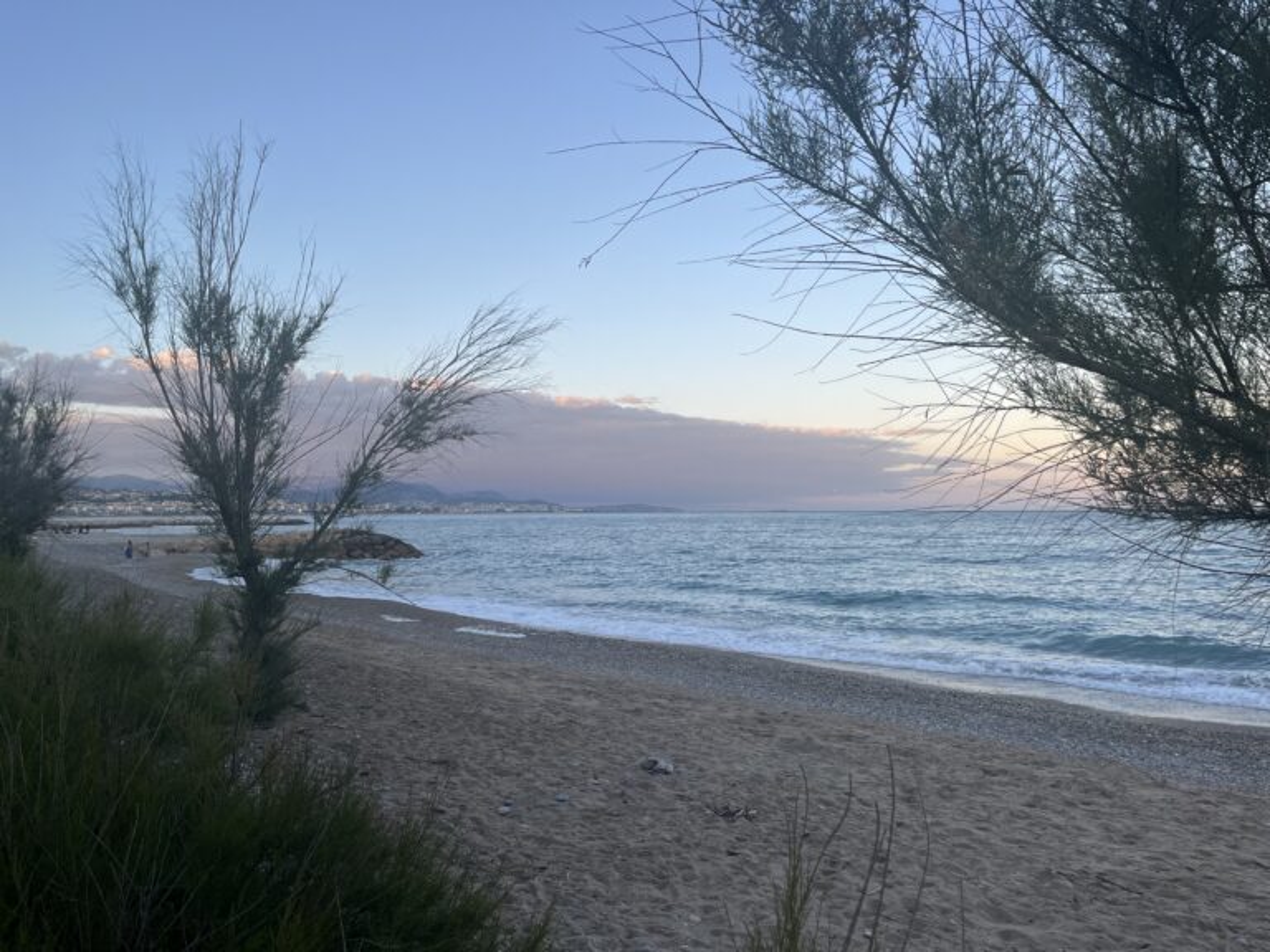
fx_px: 954
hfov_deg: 67.3
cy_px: 476
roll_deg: +0.3
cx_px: 635
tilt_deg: +2.2
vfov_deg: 53.1
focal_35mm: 26
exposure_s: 1/406
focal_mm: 5.1
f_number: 1.6
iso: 50
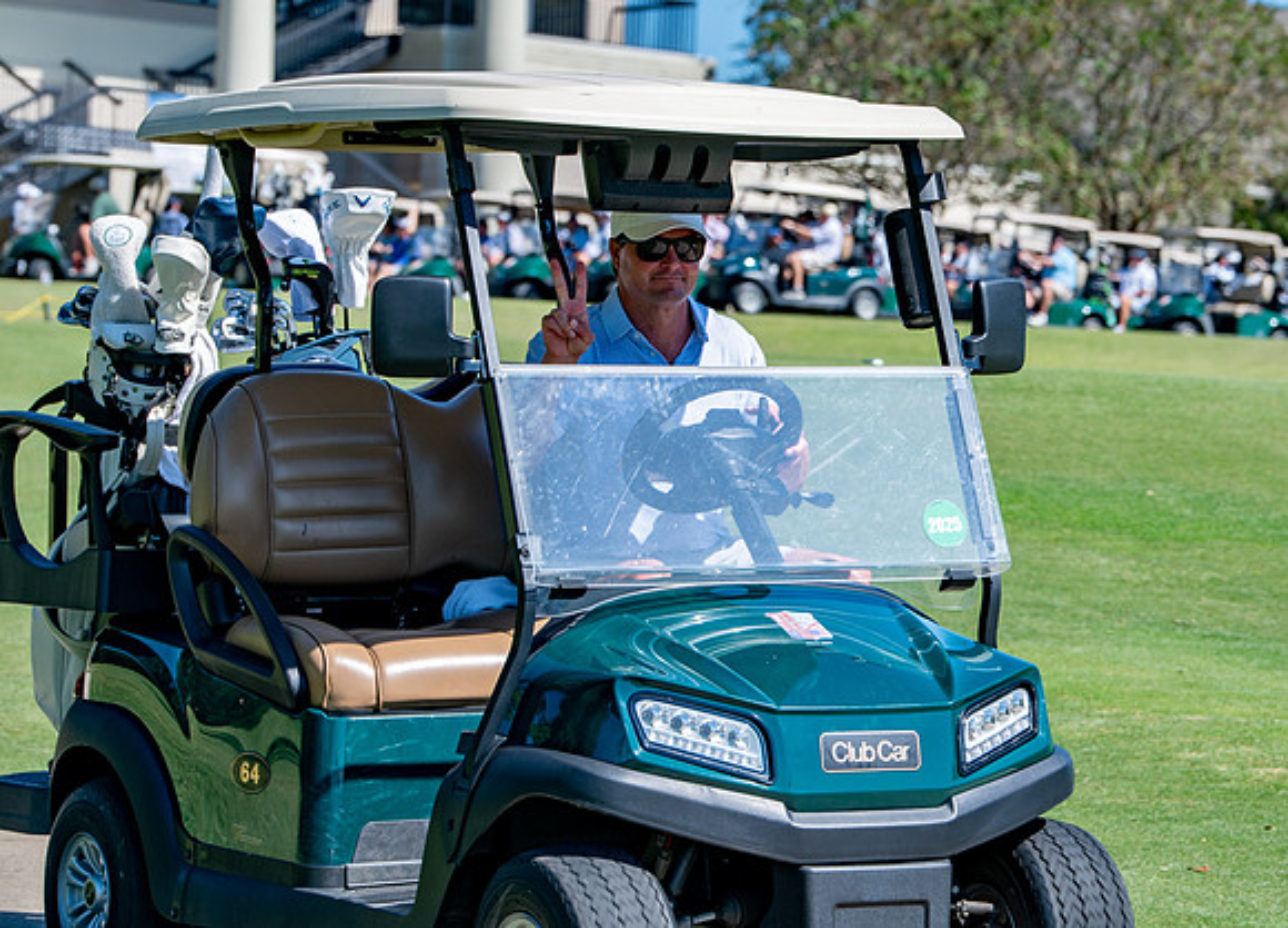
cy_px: 320
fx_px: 5840
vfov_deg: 9.1
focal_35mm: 159
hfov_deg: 12.6
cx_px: 934
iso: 125
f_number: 5
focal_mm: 112
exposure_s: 1/640
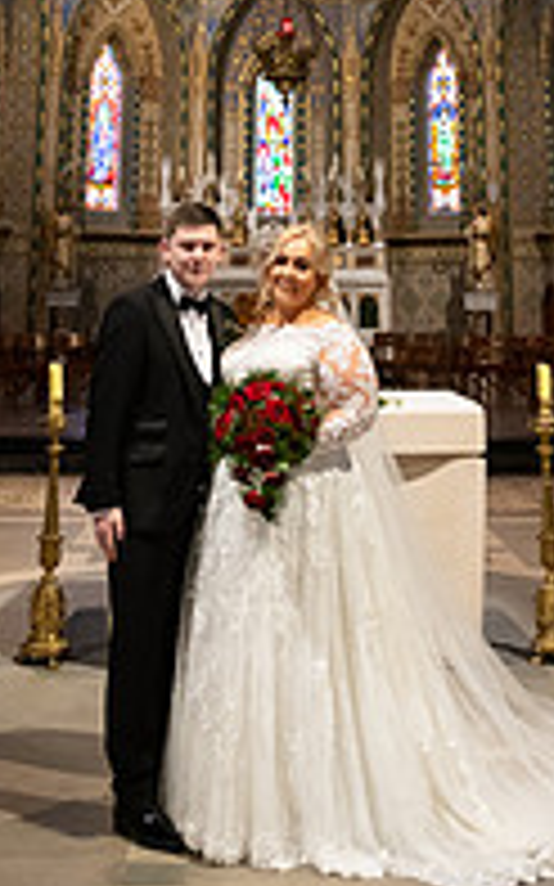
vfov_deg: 32.4
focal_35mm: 56
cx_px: 302
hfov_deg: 23.1
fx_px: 1354
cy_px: -63
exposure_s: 1/160
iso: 1250
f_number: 3.5
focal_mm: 24
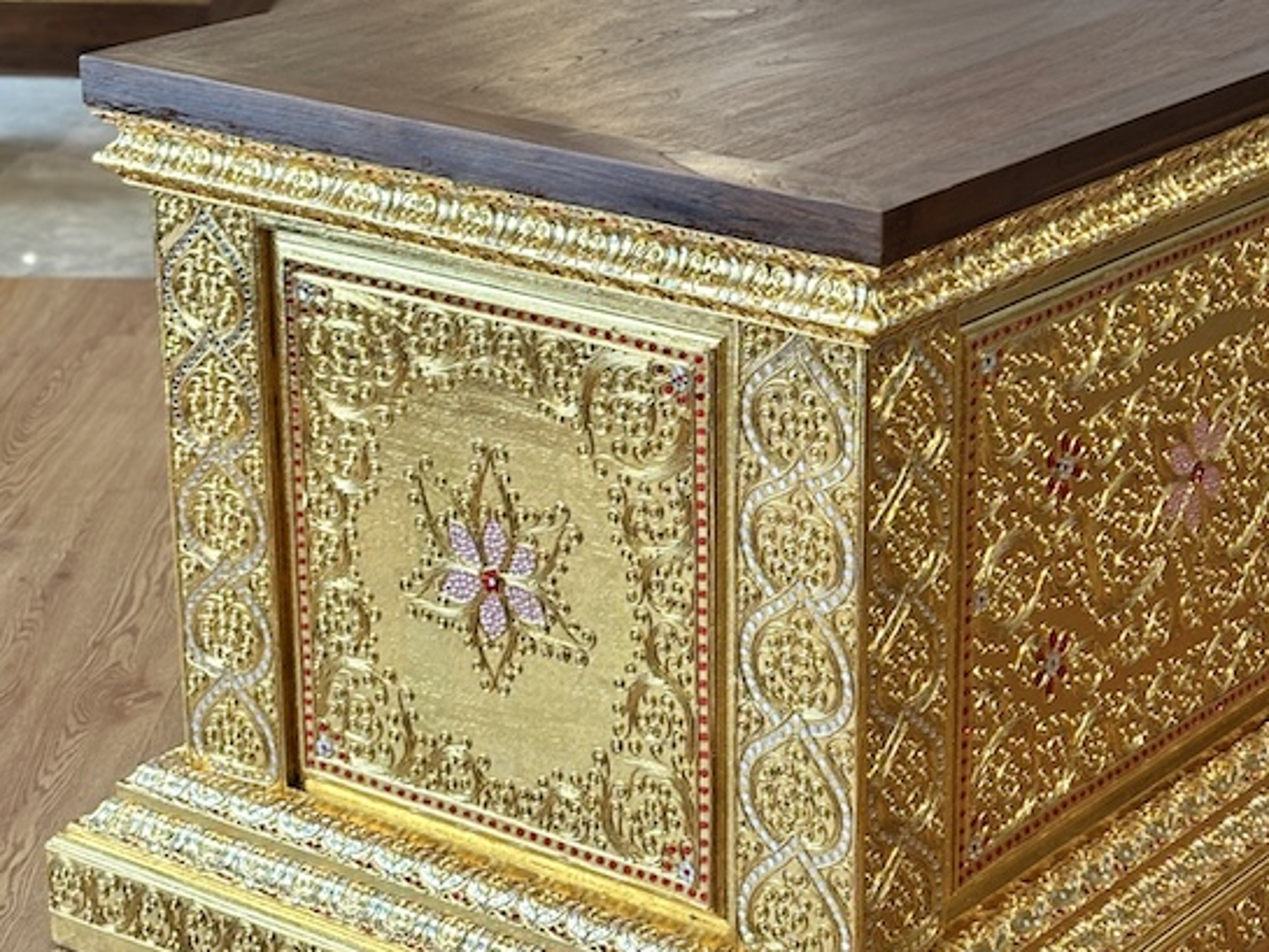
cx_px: 782
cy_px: 448
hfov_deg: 22.0
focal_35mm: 89
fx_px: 3263
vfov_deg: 16.6
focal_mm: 5.96
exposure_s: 1/50
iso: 160
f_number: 1.6
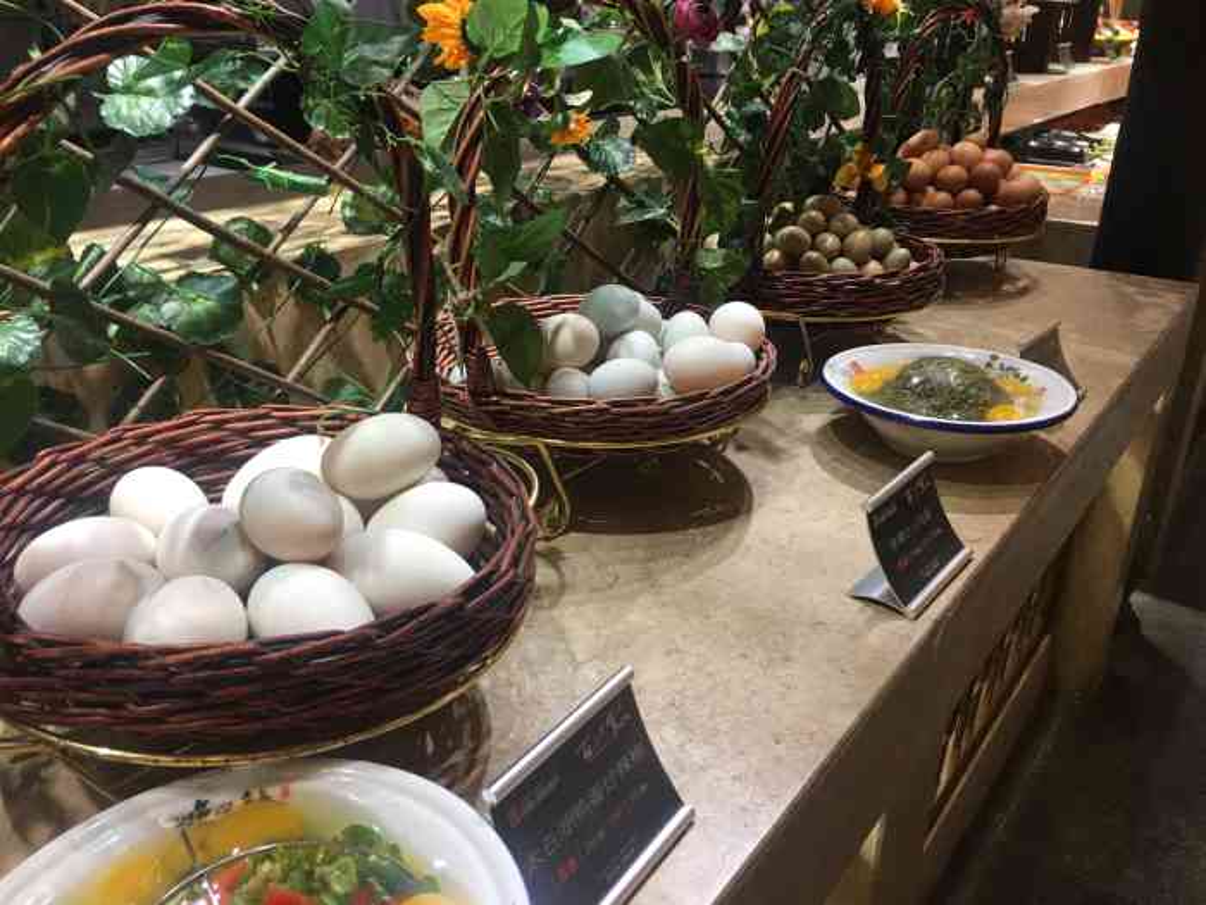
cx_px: 603
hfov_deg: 61.7
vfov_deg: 48.2
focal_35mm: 29
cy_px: 452
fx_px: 1010
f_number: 2.2
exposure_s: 1/33
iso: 32
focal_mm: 4.15
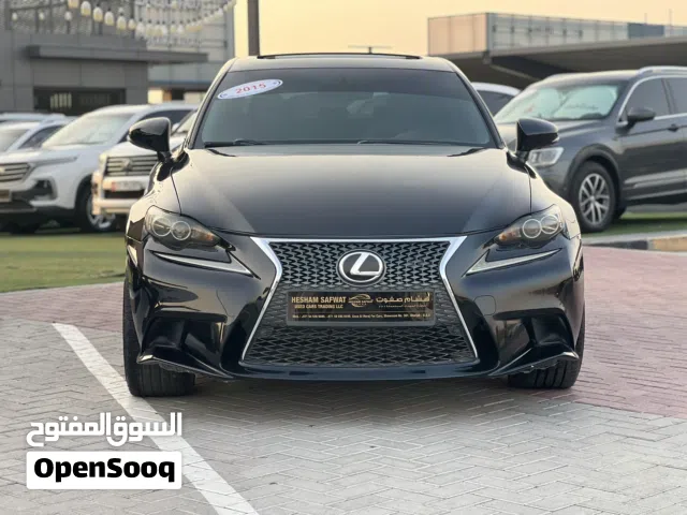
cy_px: 258
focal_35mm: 77
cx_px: 344
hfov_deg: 25.3
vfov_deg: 19.1
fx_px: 1528
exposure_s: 1/121
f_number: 2.8
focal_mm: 9
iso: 125
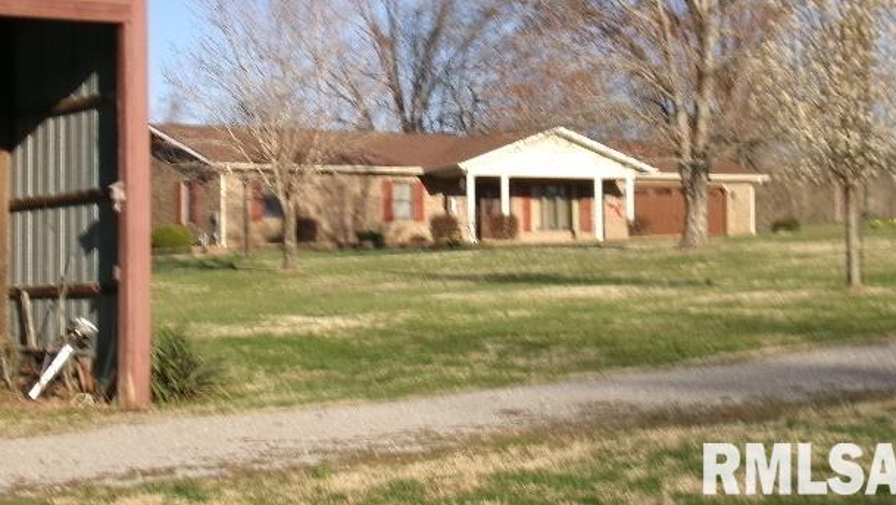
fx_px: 1877
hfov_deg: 26.8
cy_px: 165
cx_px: 456
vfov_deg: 15.3
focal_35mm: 79
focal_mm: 12.3
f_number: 13.99
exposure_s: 1/50
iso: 100
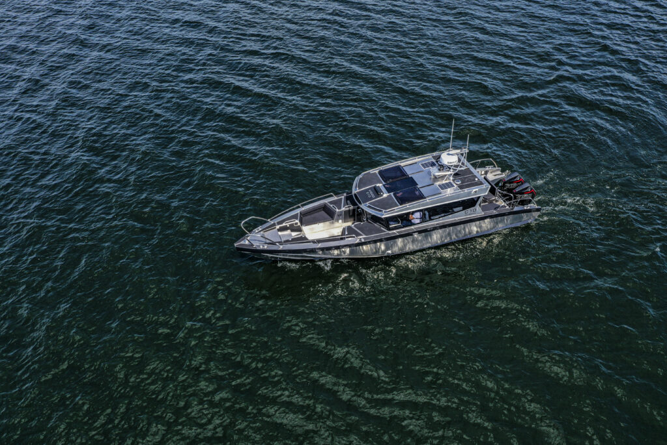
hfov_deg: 65.5
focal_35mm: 28
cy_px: 222
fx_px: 519
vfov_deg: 46.4
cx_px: 334
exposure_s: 1/320
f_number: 6.3
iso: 100
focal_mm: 10.26
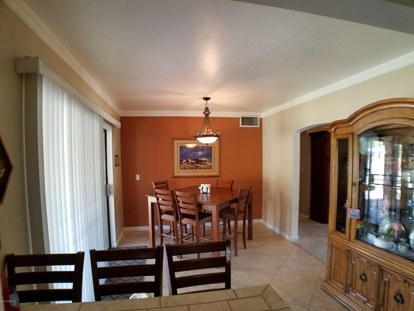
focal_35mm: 26
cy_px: 156
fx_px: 311
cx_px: 207
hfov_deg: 67.3
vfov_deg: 53.1
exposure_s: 1/50
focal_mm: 4.2
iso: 200
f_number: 1.7
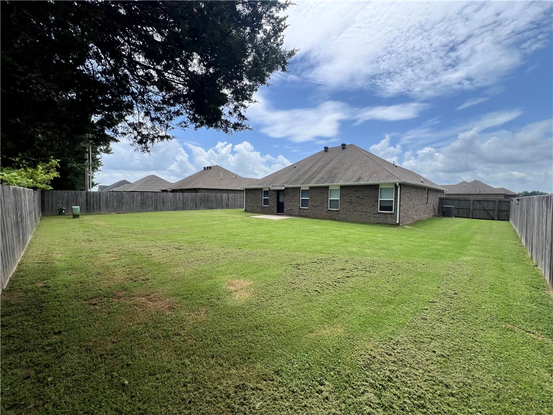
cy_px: 208
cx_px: 276
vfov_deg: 89.9
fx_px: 208
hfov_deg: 106.2
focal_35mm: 13
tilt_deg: -4.4
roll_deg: -0.8
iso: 32
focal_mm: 1.57
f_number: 1.8
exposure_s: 1/1672
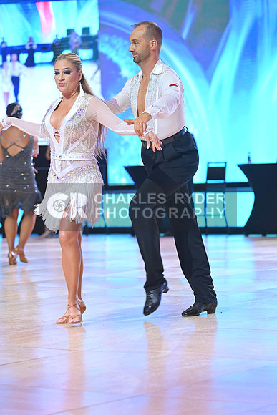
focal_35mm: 130
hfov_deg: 10.6
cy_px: 208
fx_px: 1499
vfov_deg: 15.8
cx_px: 138
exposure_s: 1/250
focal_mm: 130
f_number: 4
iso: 2000
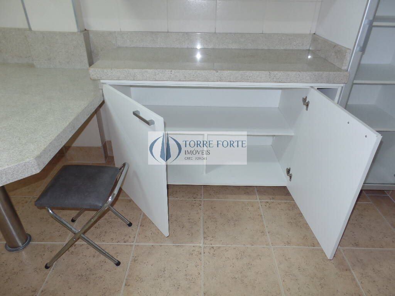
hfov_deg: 73.9
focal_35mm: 23
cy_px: 148
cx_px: 198
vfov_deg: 58.9
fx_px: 262
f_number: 2.8
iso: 100
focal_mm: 4.1
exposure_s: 1/30
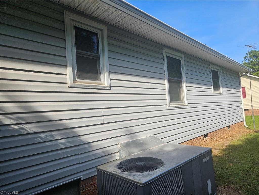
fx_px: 172
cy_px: 98
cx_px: 130
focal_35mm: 23
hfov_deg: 73.9
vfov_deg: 58.9
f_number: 1.8
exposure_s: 1/997
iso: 25
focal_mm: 5.4
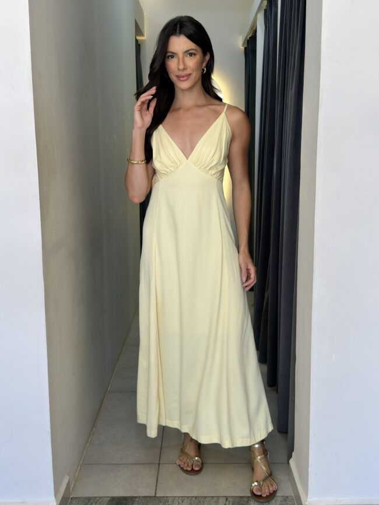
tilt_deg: -10.2
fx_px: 482
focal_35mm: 33
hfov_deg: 42.9
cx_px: 190
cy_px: 252
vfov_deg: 55.4
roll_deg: +1.2
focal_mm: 6.76
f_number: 1.78
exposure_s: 1/120
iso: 64
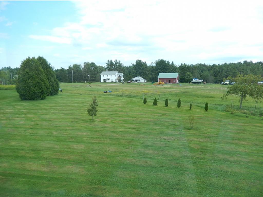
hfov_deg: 69.4
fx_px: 190
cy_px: 98
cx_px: 132
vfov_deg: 54.9
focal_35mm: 25
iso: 125
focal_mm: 4.5
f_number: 3.4
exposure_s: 1/500
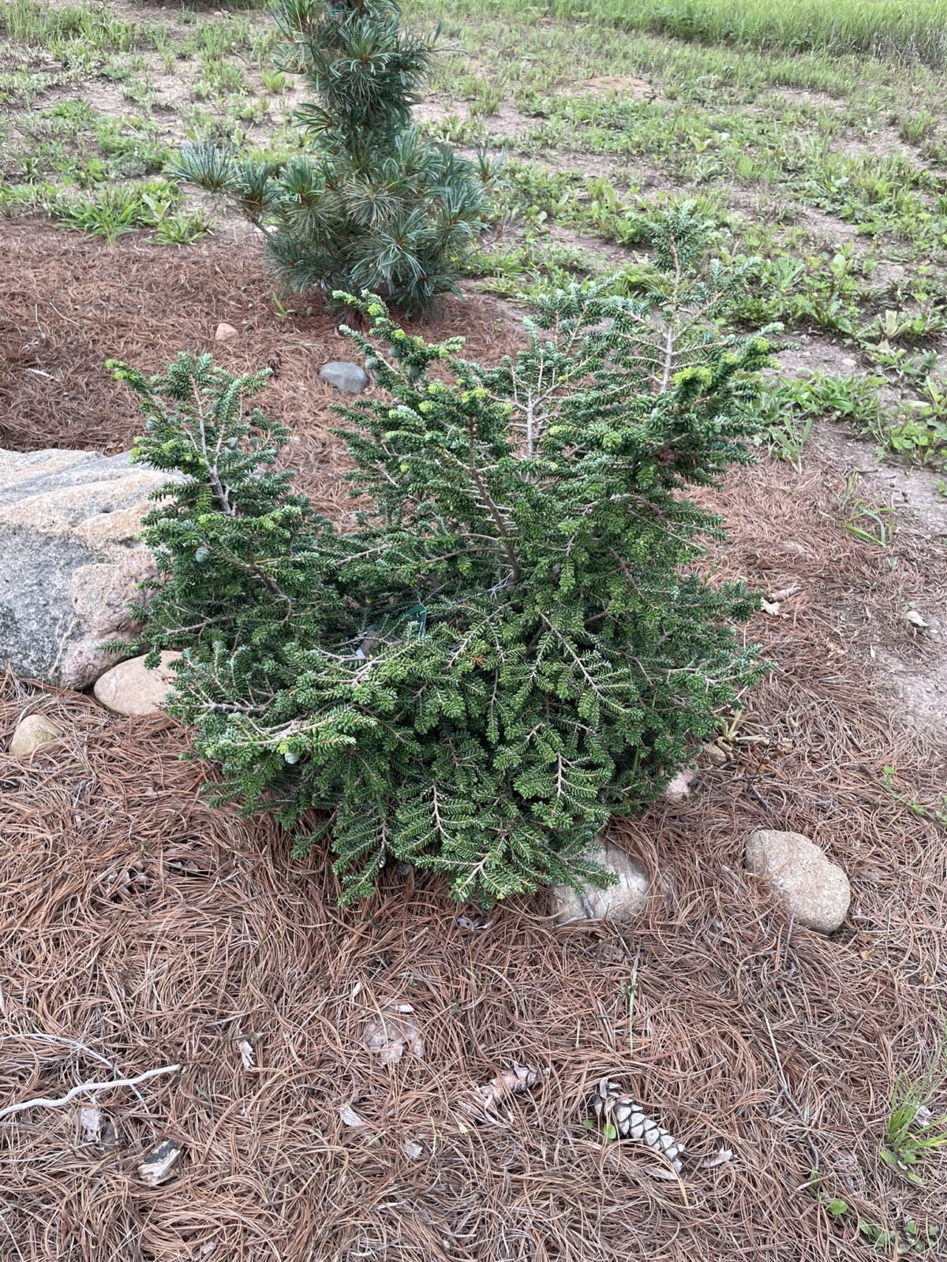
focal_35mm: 26
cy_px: 631
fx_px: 948
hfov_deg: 53.1
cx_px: 474
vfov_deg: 67.3
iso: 32
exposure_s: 1/249
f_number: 1.6
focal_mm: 4.2
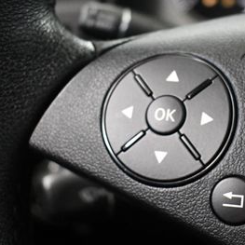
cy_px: 123
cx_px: 192
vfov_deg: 27.7
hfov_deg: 27.2
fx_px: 496
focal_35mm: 62
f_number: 3.8
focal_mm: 20
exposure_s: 1/80
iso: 3200
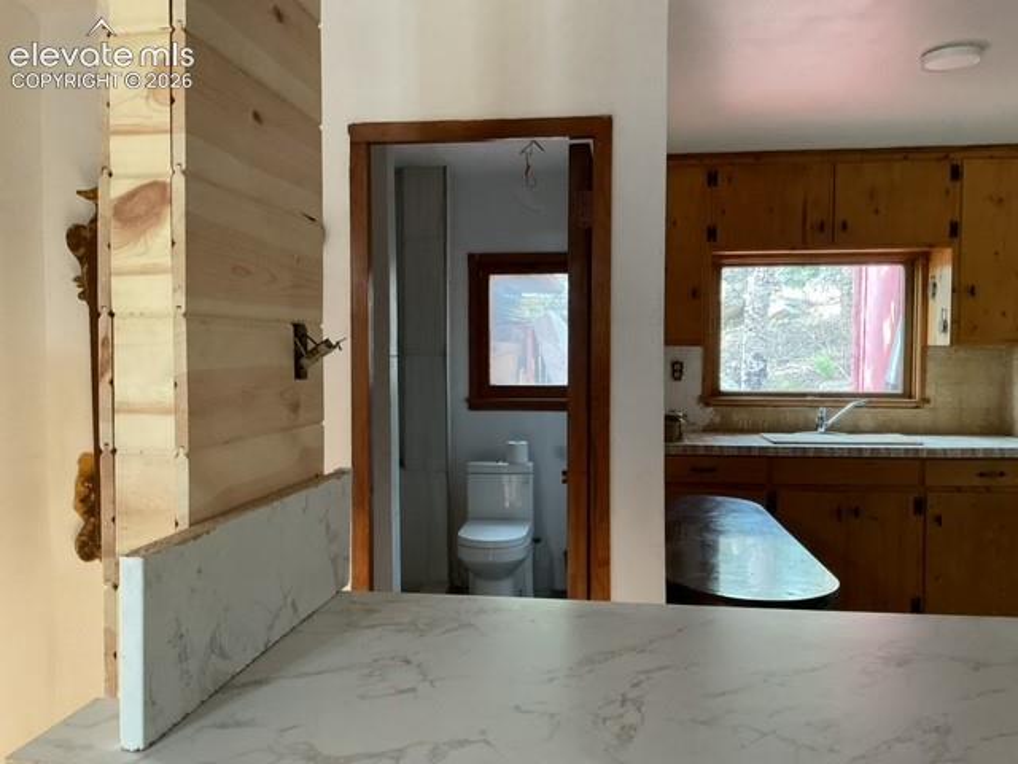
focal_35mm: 29
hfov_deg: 61.7
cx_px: 509
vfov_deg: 48.2
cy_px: 382
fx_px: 853
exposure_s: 1/60
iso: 200
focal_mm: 3
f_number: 1.8
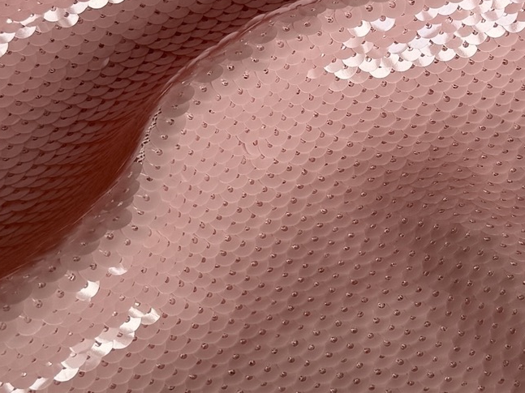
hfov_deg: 47.9
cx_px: 365
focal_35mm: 38
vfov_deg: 37.5
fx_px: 576
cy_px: 147
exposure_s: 1/172
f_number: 1.78
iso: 64
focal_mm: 6.76
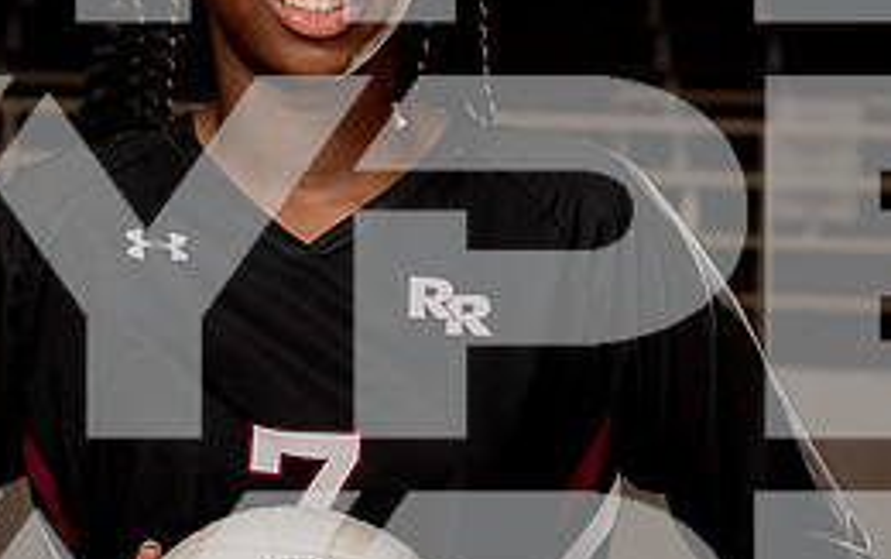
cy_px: 259
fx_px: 3864
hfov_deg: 13.1
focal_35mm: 159
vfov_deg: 8.3
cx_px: 288
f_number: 5.6
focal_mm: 70
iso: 100
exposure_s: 1/250
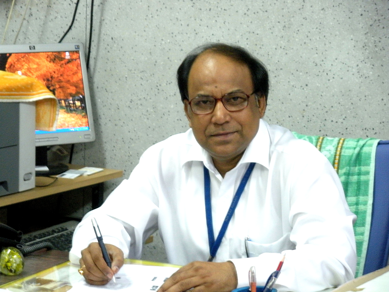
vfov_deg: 12.2
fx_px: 1360
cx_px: 194
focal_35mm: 121
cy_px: 146
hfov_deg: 16.3
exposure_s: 1/8
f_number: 5.3
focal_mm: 21.2
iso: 451
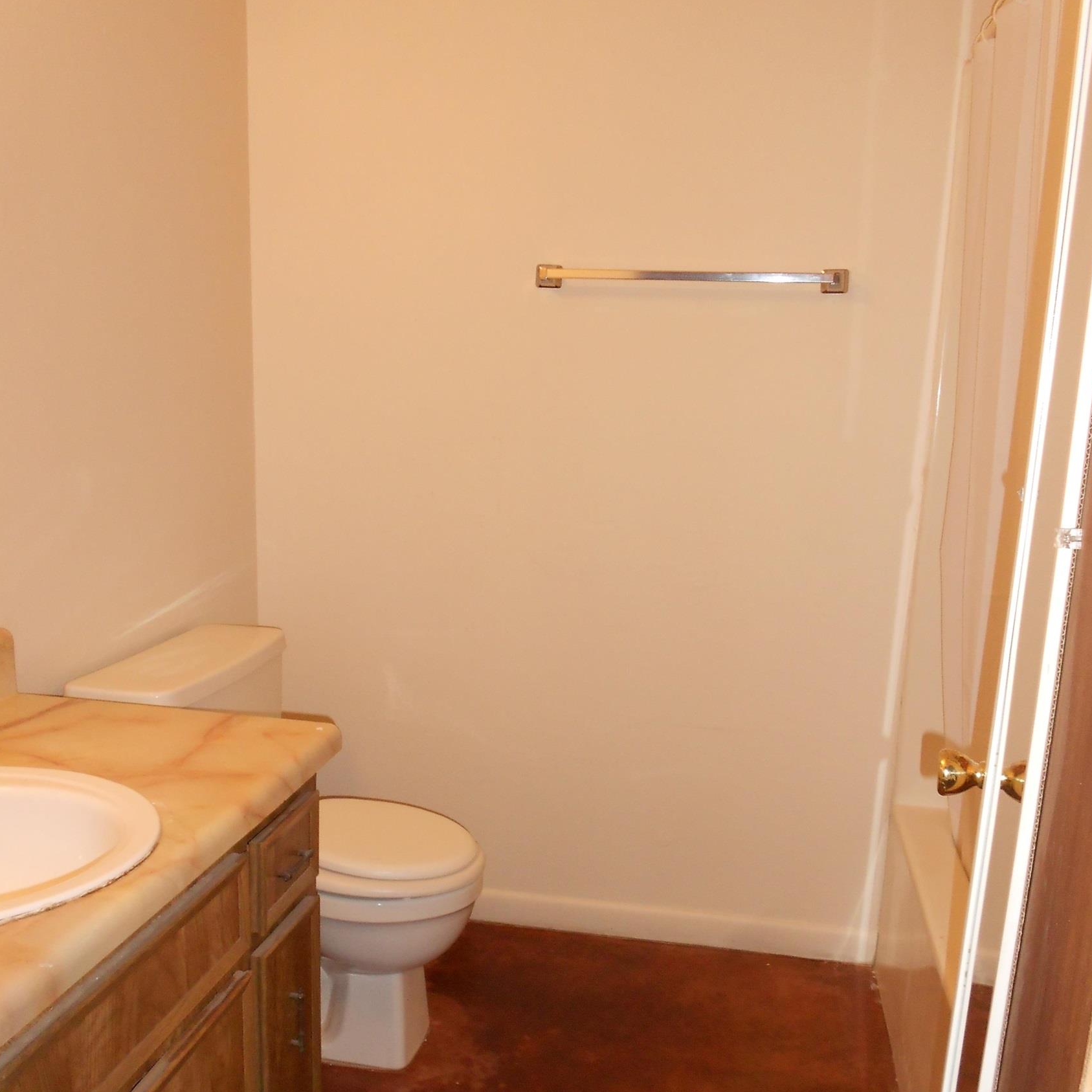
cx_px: 547
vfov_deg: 46.9
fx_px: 1249
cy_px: 669
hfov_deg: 47.2
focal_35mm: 35
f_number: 3.4
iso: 200
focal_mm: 5.1
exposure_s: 1/25
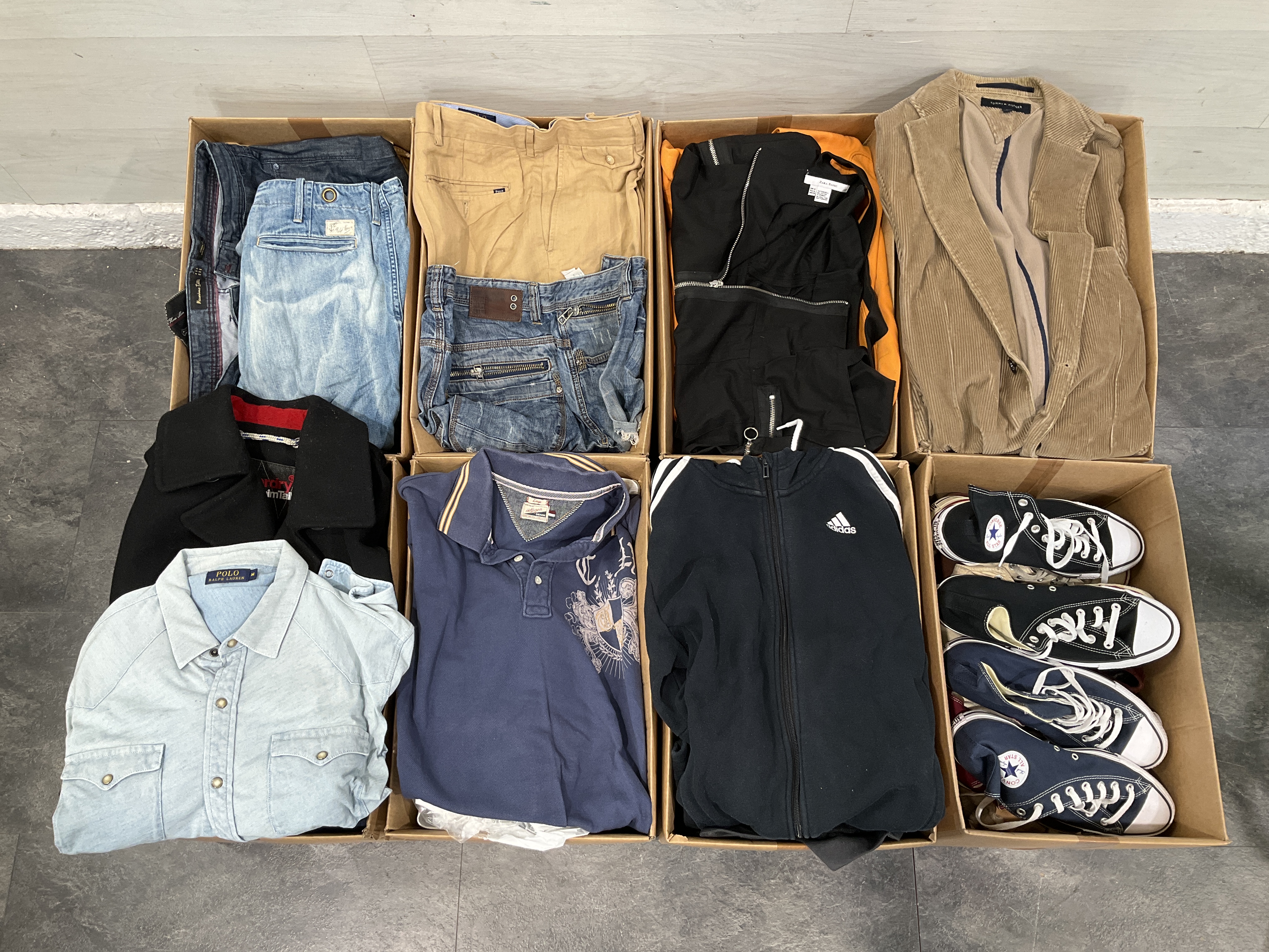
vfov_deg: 48.2
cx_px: 634
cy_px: 476
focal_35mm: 29
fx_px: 1063
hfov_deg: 61.7
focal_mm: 3
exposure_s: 1/50
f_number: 1.8
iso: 50
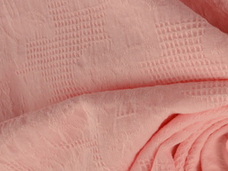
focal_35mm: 85
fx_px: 560
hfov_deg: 21.1
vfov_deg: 17.1
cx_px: 289
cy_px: 152
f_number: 8
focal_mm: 20
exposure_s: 1/250
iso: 400
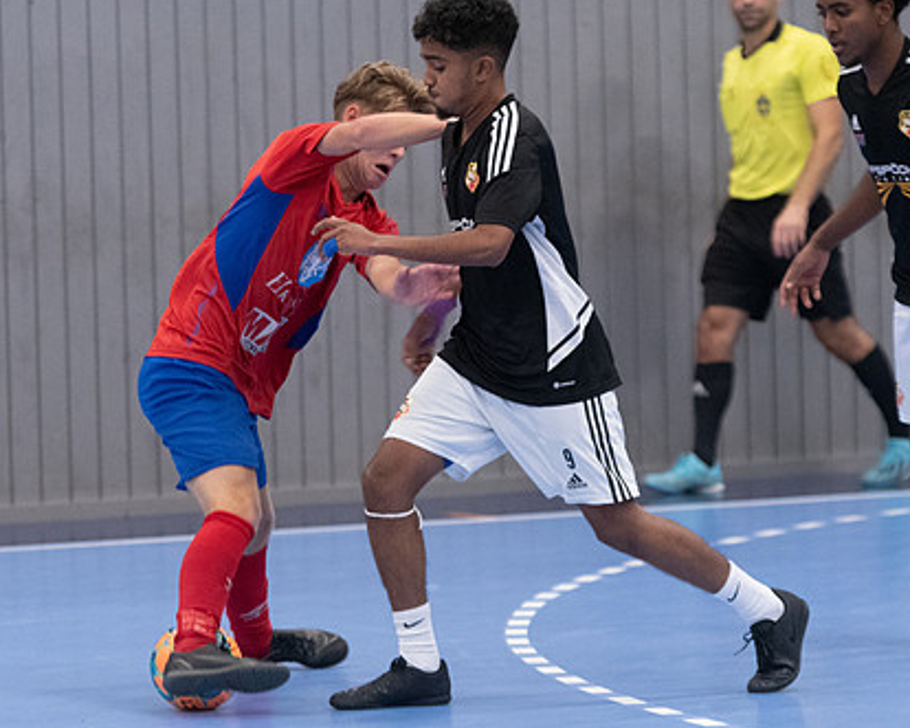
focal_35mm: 296
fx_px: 7970
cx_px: 297
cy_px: 415
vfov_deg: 5.2
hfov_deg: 6.5
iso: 8000
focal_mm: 150
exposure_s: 1/500
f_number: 3.5
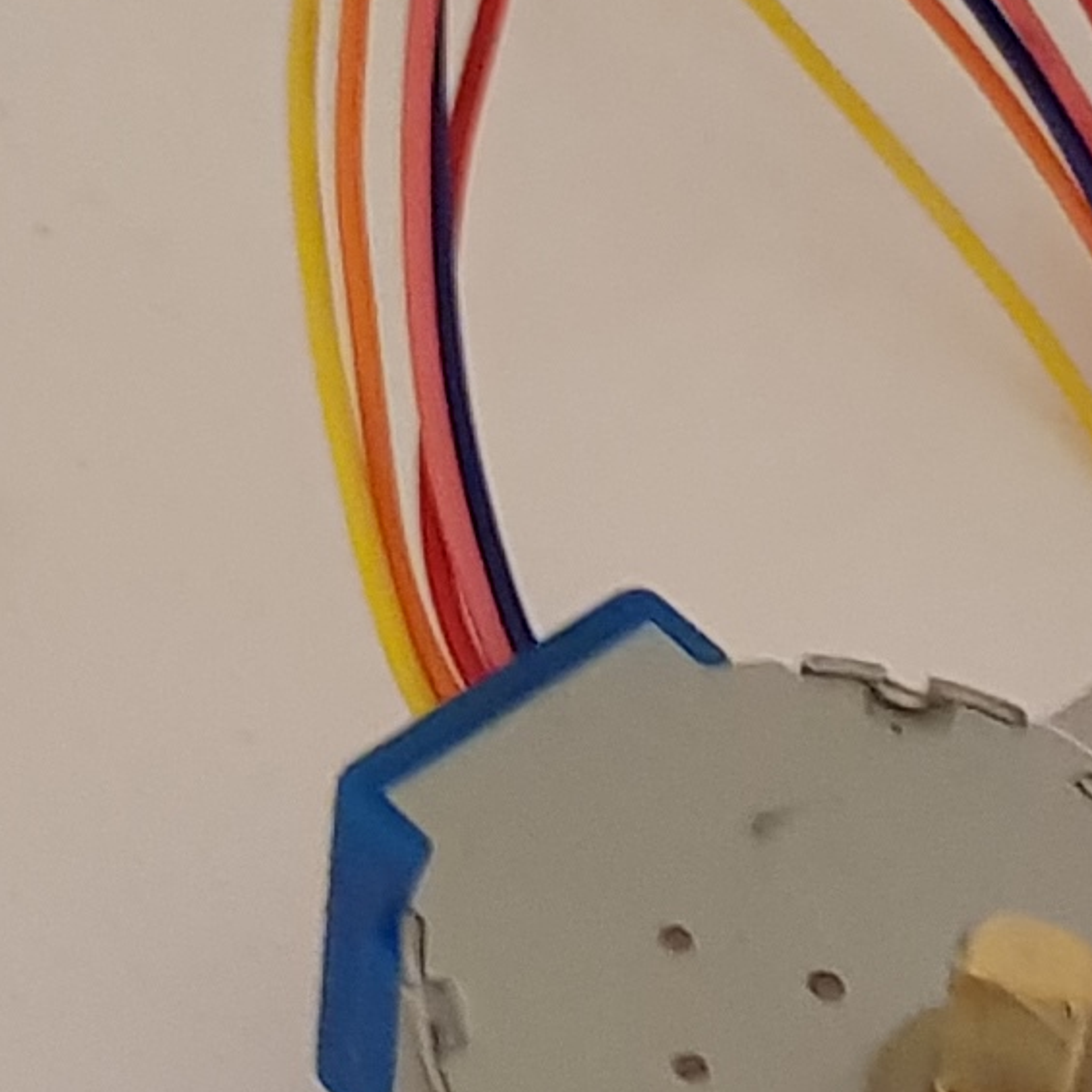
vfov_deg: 10.7
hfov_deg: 10.6
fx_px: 5853
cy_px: 450
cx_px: 224
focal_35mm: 164
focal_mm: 4.3
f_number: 1.7
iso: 200
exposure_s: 1/14
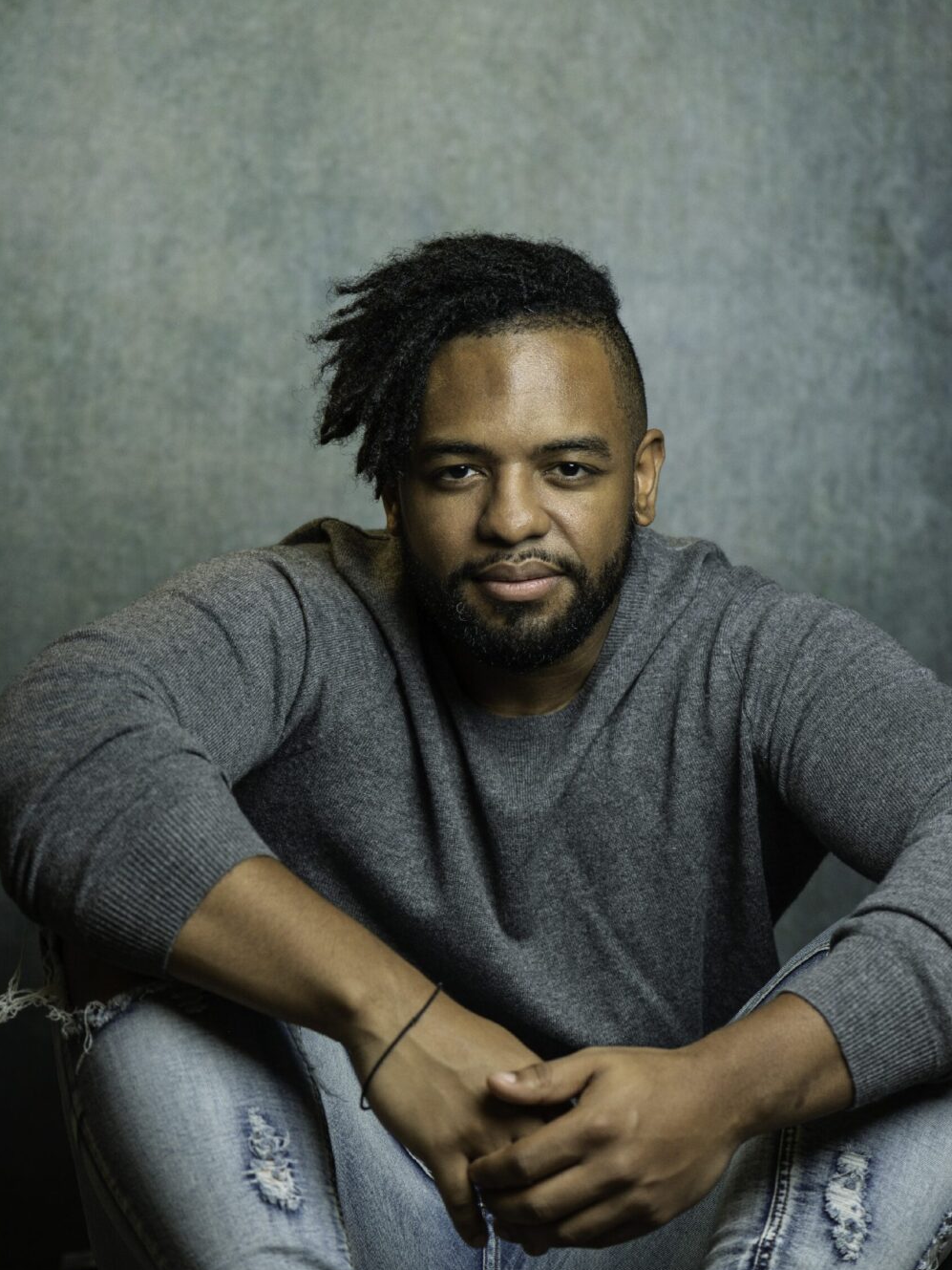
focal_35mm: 114
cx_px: 475
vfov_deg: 17.3
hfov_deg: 13.0
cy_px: 698
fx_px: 4180
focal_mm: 105
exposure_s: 1/200
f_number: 6.3
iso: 200
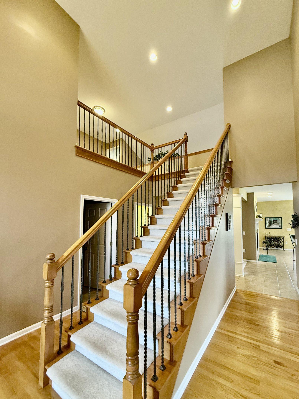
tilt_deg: +3.7
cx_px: 157
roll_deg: +0.0
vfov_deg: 98.0
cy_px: 213
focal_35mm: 15
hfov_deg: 81.7
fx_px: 173
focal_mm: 2.22
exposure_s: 1/60
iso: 400
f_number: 2.2
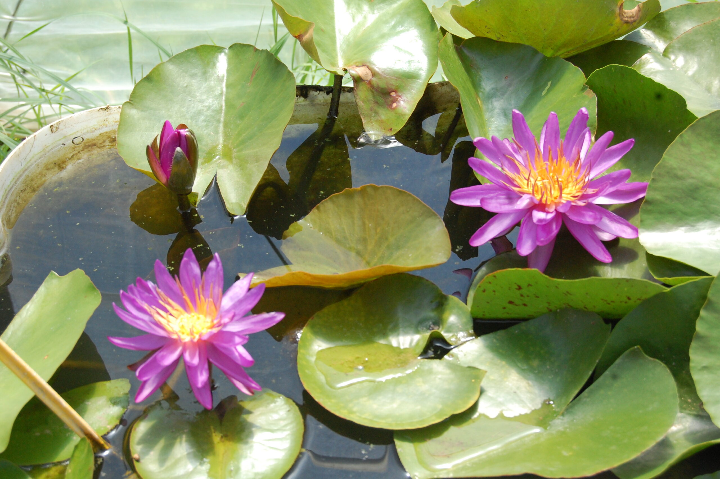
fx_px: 1379
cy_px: 240
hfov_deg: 29.3
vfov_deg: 19.7
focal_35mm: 69
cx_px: 360
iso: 800
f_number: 11
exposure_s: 1/500
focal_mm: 46
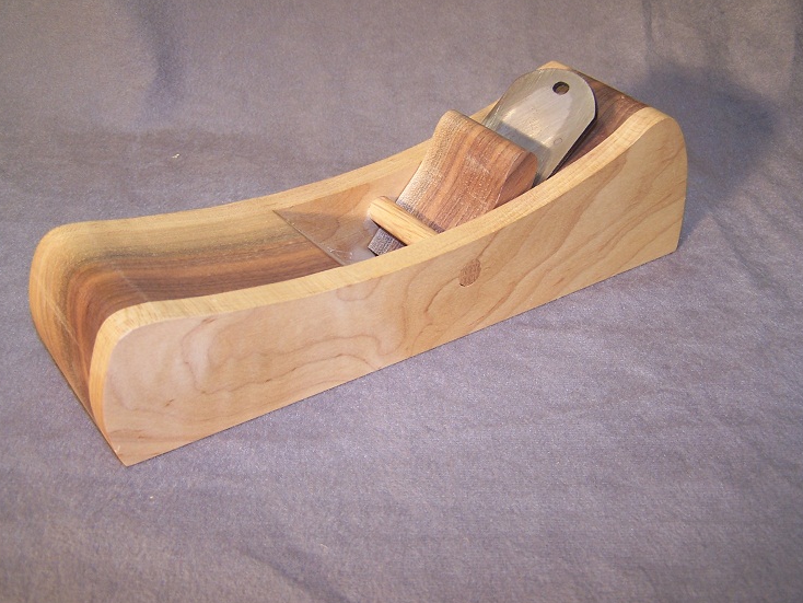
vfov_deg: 36.0
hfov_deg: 46.8
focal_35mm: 40
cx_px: 395
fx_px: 928
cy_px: 303
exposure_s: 1/45
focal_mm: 6.3
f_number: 2.8
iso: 80
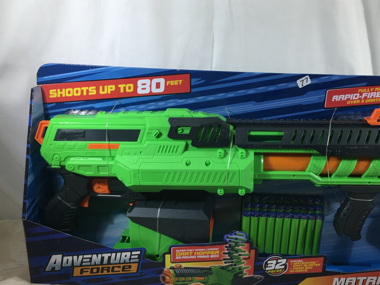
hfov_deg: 47.6
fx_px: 428
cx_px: 229
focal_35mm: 39
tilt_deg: -16.6
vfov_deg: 36.7
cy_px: 172
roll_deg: -2.1
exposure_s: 1/40
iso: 25
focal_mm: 4.15
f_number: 2.2
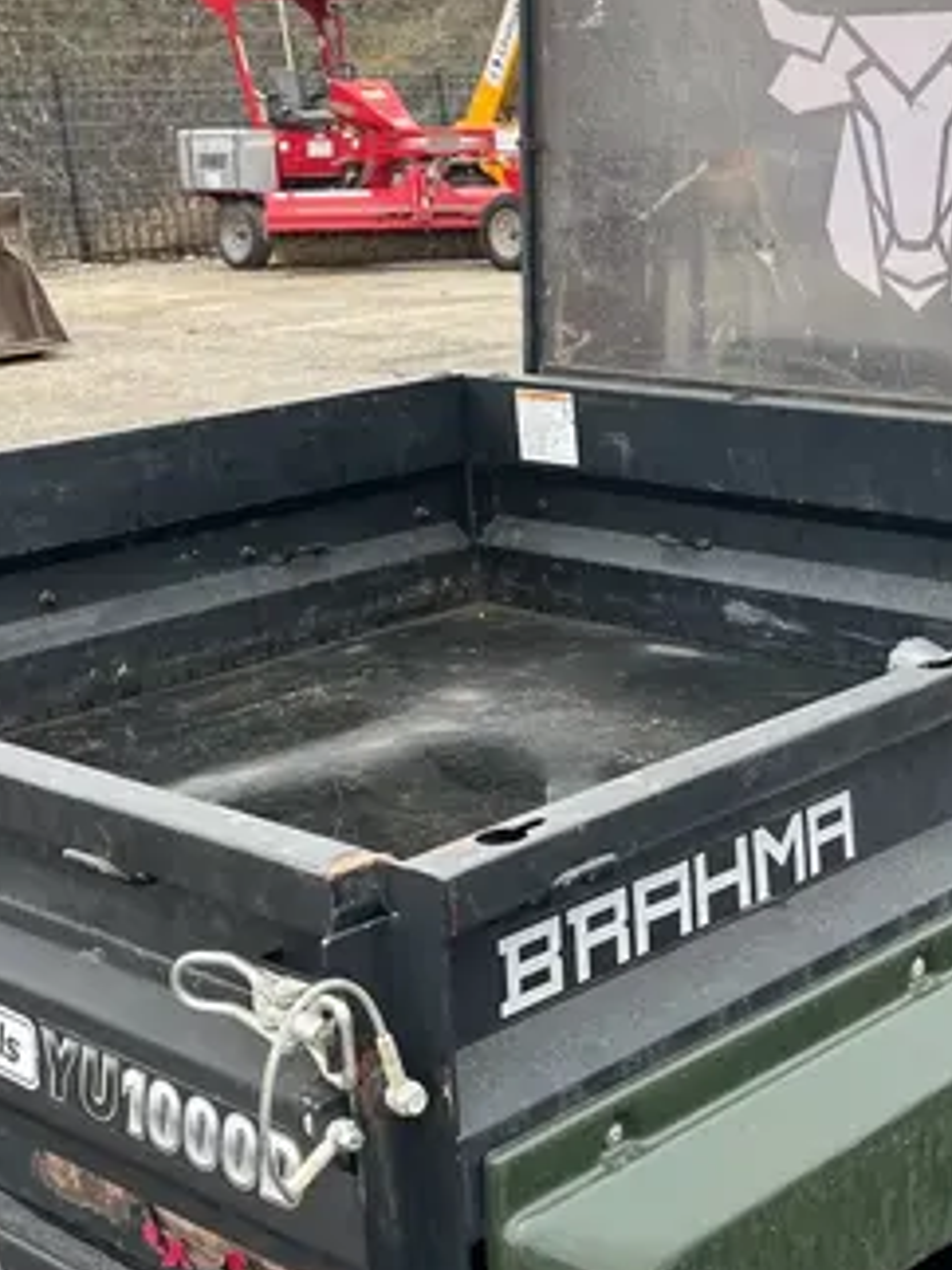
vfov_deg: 32.7
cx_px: 893
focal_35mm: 59
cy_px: 615
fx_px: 2165
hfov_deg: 24.0
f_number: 1.6
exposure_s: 1/216
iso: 50
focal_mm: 5.1
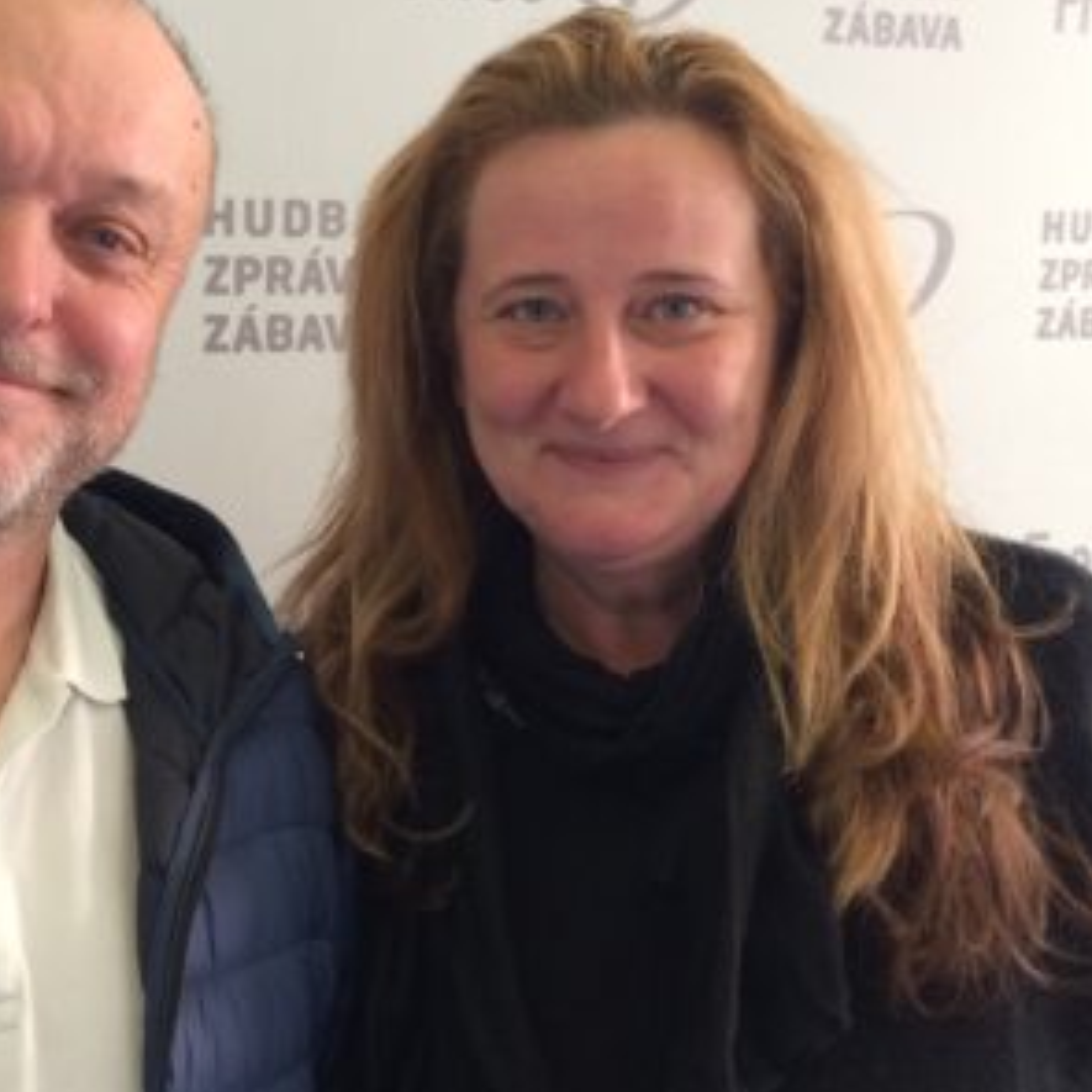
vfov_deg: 32.2
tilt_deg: -10.8
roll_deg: -0.5
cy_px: 485
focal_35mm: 53
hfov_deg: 31.6
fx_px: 1892
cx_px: 278
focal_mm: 4.15
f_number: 2.2
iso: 160
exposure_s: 1/33
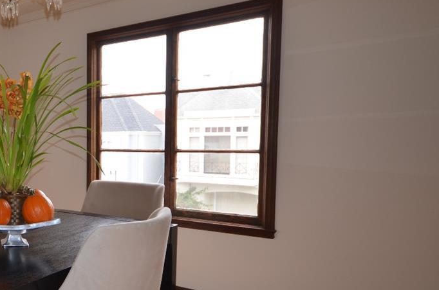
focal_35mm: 33
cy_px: 168
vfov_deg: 39.7
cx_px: -5
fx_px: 401
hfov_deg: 47.2
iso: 200
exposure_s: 1/125
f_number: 4
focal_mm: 10
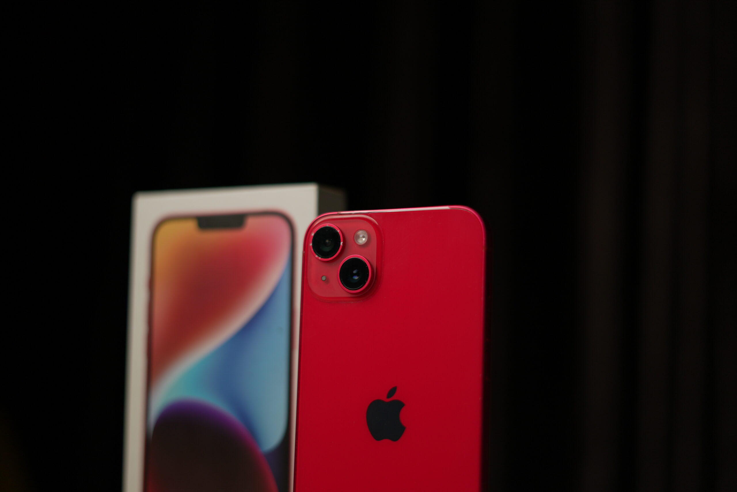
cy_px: 246
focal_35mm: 50
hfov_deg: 39.6
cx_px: 368
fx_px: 1024
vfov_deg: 27.0
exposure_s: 1/100
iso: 320
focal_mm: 50
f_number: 1.8
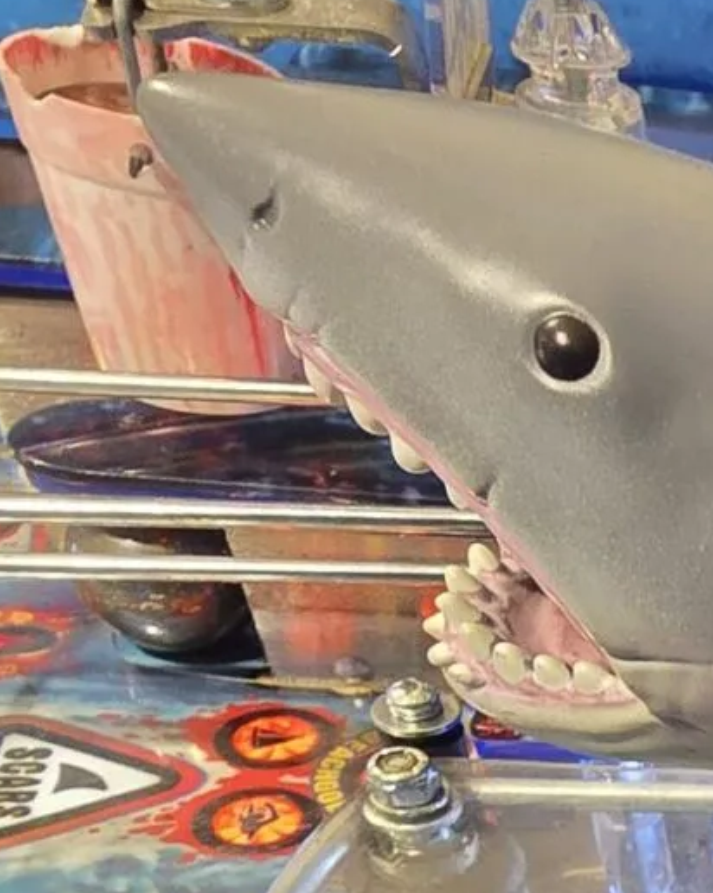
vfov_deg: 25.1
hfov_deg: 17.5
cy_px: 1227
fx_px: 1664
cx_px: 1412
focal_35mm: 63
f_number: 2.2
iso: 200
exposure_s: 1/50
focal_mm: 2.2
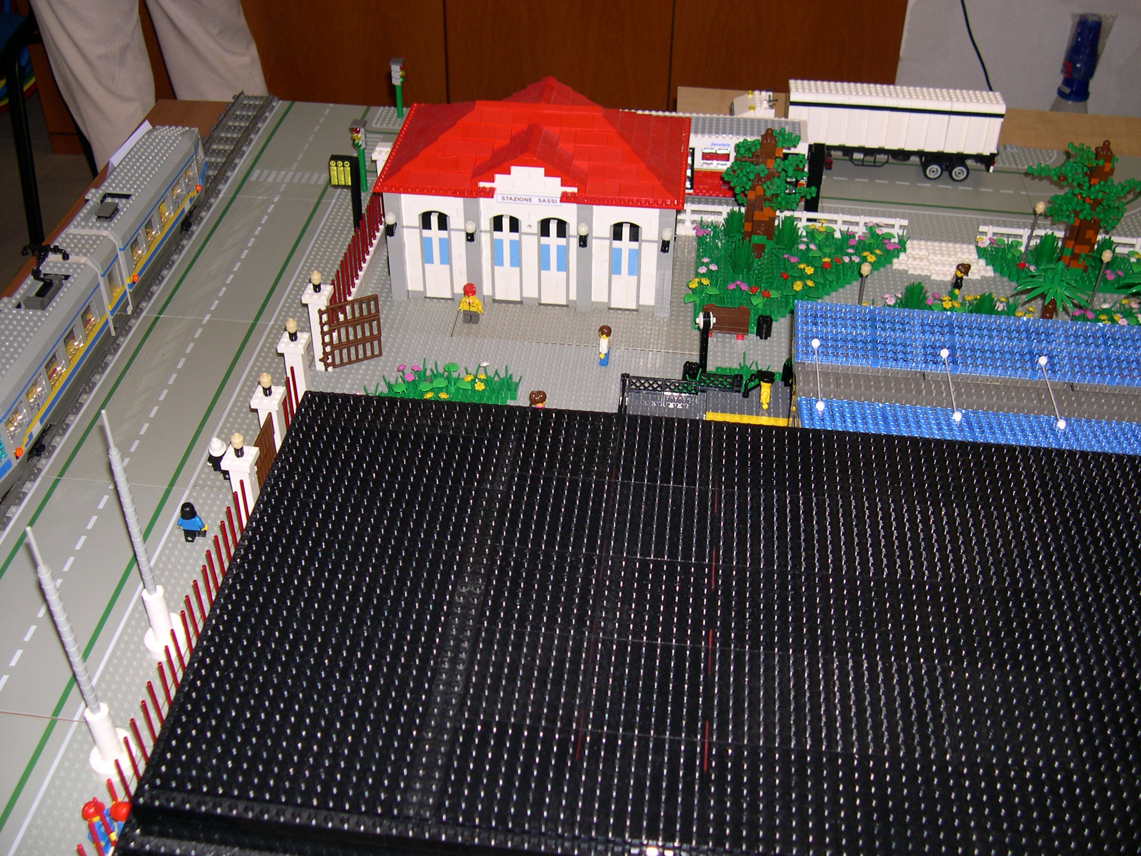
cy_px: 428
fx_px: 1253
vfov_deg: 37.7
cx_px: 570
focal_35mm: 38
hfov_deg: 49.0
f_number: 2.8
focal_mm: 8
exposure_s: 1/60
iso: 100
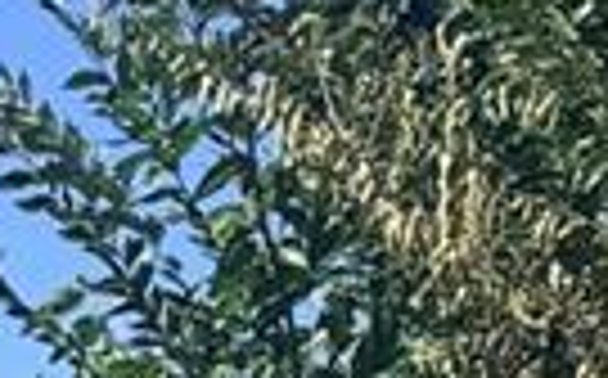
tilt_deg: -12.1
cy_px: 1962
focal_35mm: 226
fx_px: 3740
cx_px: -1288
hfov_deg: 7.9
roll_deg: -0.8
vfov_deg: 4.7
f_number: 1.78
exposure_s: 1/2370
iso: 80
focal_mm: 6.76
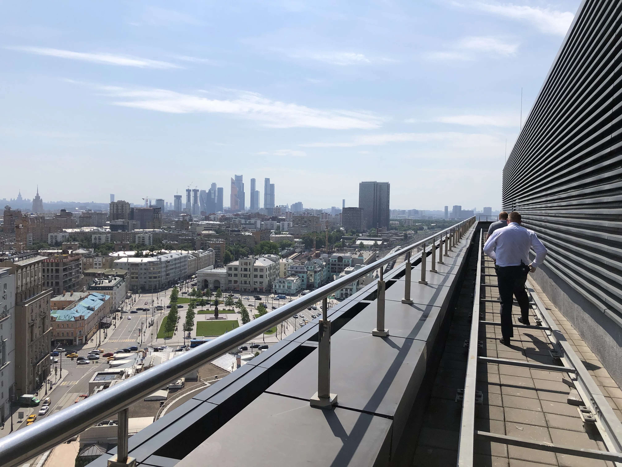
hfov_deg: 63.4
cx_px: 311
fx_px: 503
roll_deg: -1.2
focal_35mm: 28
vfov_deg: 49.7
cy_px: 234
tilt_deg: -3.4
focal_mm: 4
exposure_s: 1/4878
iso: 25
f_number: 1.8
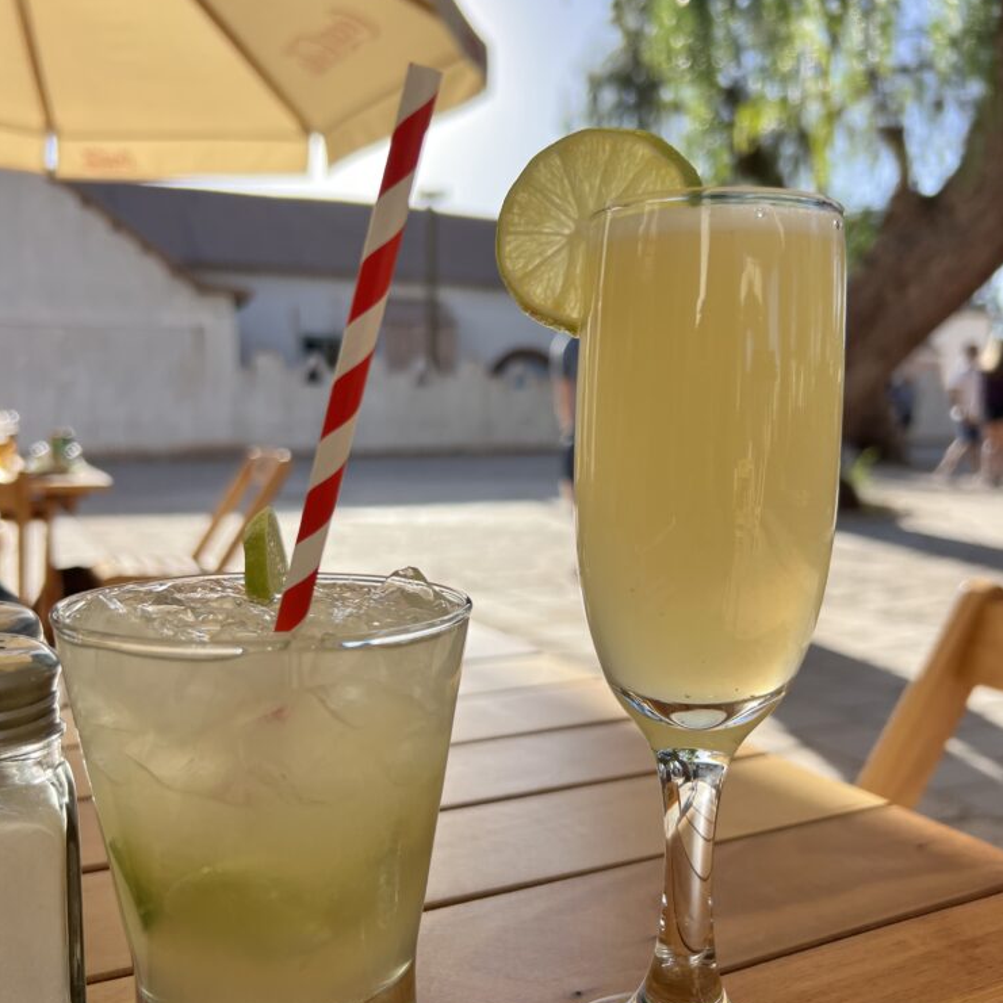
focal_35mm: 31
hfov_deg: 52.5
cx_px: 504
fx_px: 1016
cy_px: 550
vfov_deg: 52.5
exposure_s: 1/2404
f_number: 1.5
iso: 50
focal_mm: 5.7
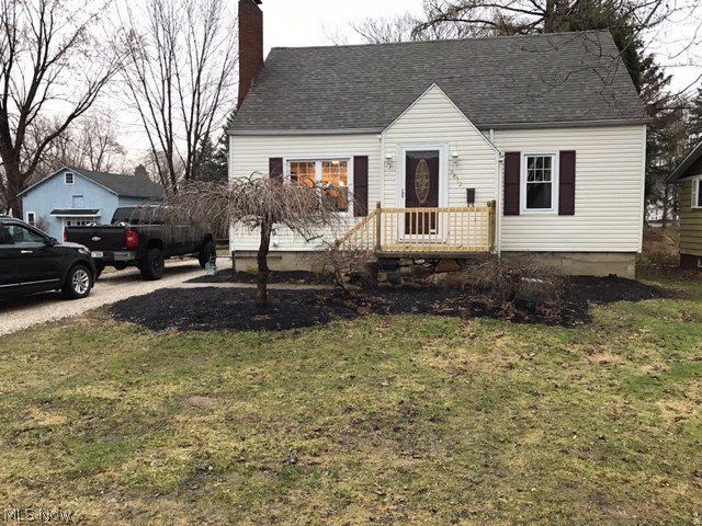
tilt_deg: -2.6
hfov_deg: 63.4
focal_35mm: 28
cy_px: 263
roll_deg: -0.7
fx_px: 568
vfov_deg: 49.7
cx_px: 351
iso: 25
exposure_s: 1/30
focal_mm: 3.99
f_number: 1.8
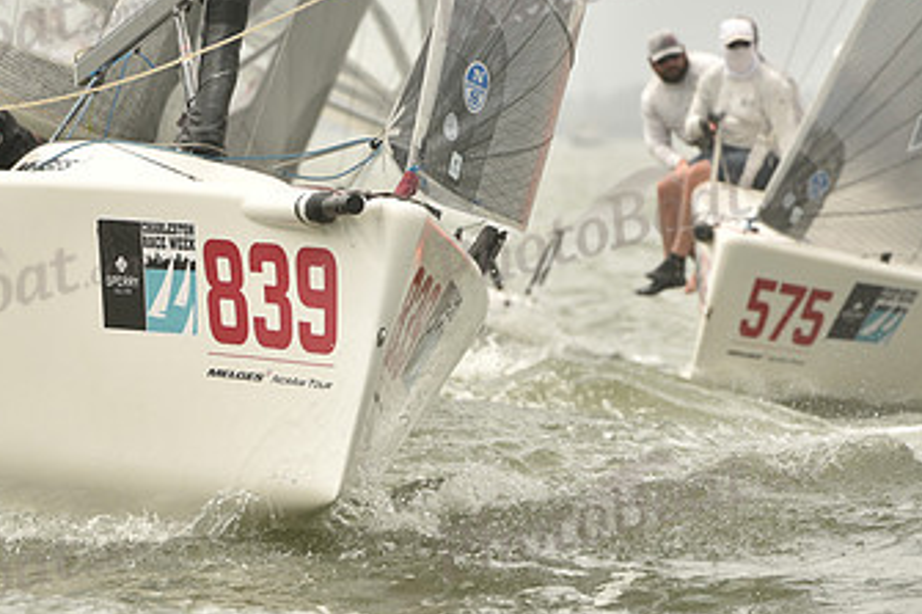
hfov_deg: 4.0
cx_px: 294
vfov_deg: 2.6
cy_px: 406
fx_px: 13311
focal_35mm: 520
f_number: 9
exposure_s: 1/1000
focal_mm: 300
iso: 400
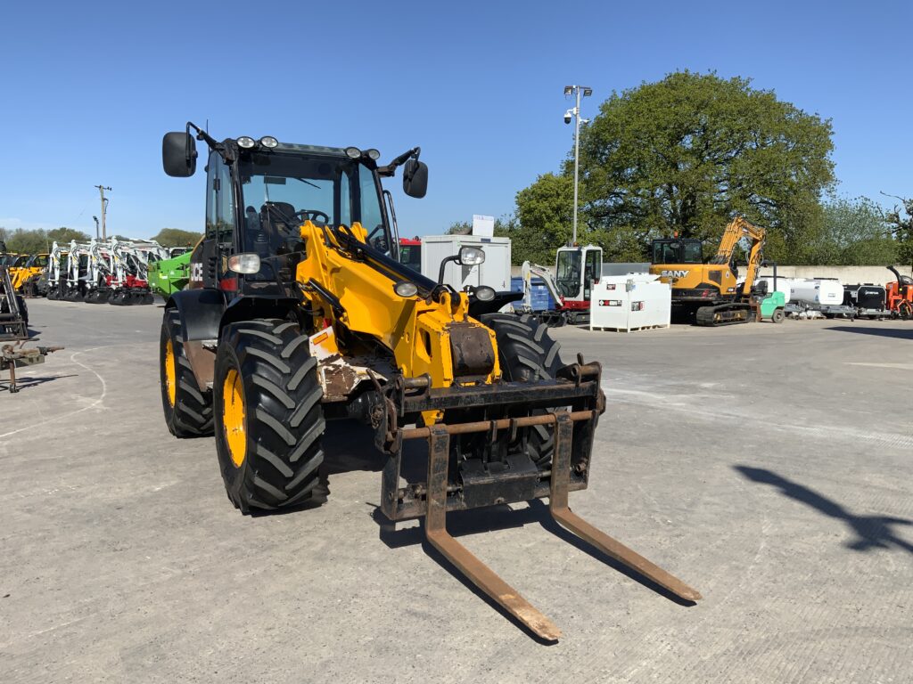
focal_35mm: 29
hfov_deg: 61.7
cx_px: 456
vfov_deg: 48.2
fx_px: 765
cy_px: 342
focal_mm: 3
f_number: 1.8
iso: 20
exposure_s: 1/2320
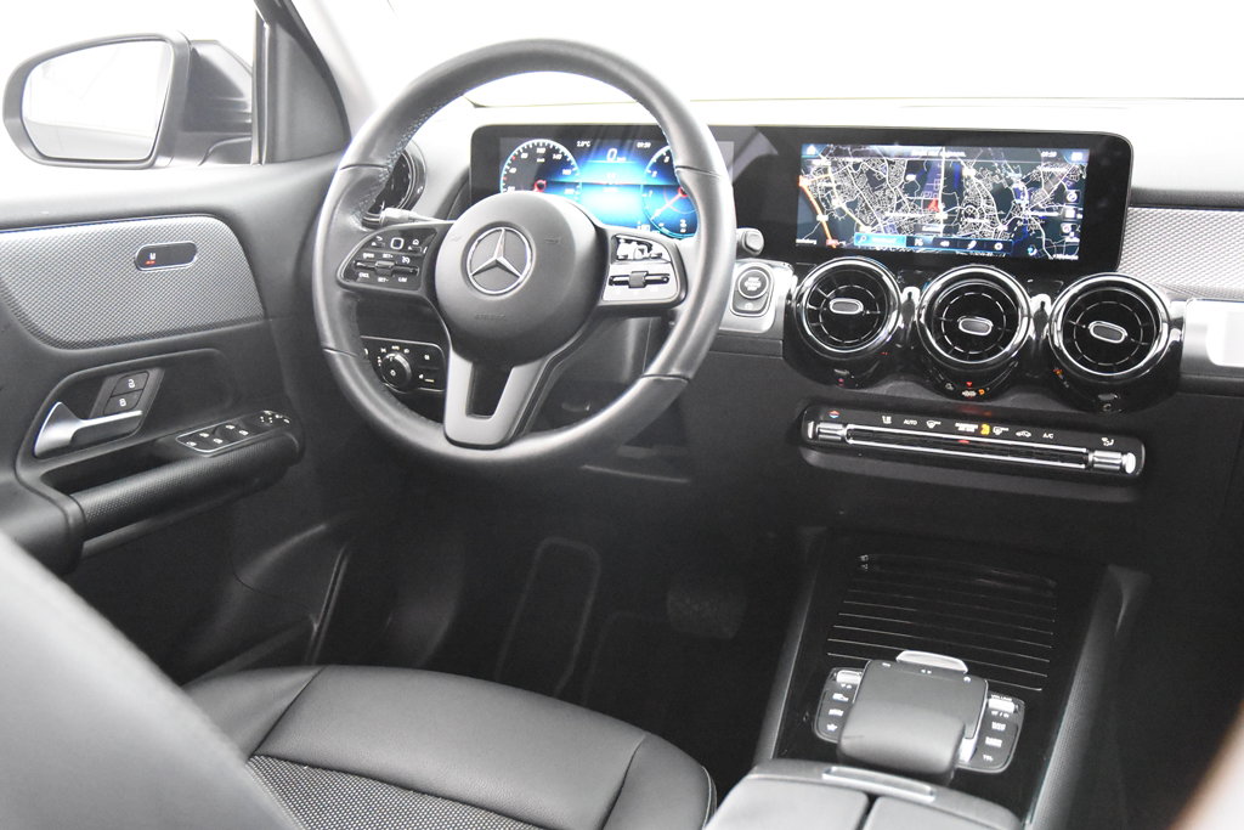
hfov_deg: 53.1
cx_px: 622
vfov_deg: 36.9
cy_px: 415
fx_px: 1244
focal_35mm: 36
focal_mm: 24
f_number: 3
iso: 12800
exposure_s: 1/30
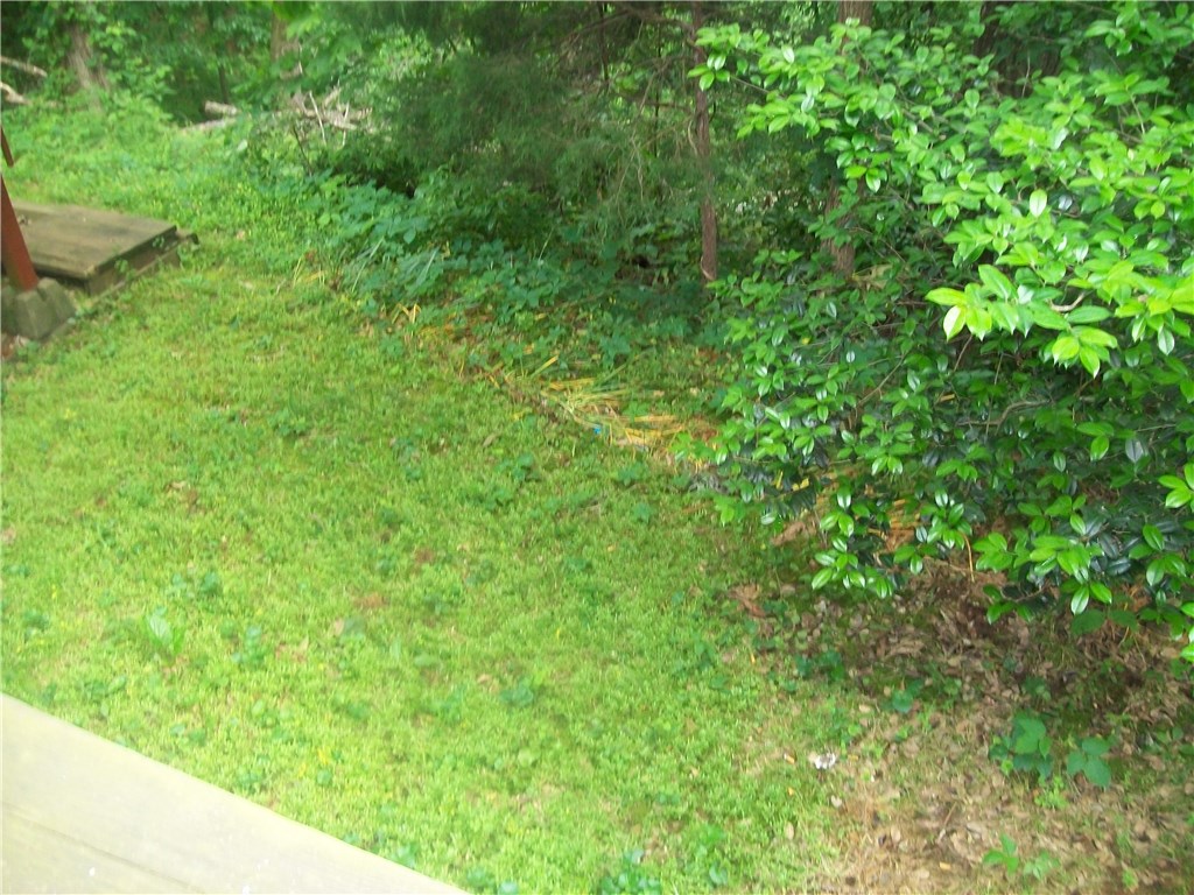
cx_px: 597
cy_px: 448
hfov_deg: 54.0
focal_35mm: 34
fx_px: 1173
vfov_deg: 41.8
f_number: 2.7
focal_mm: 6.1
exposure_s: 1/125
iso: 160
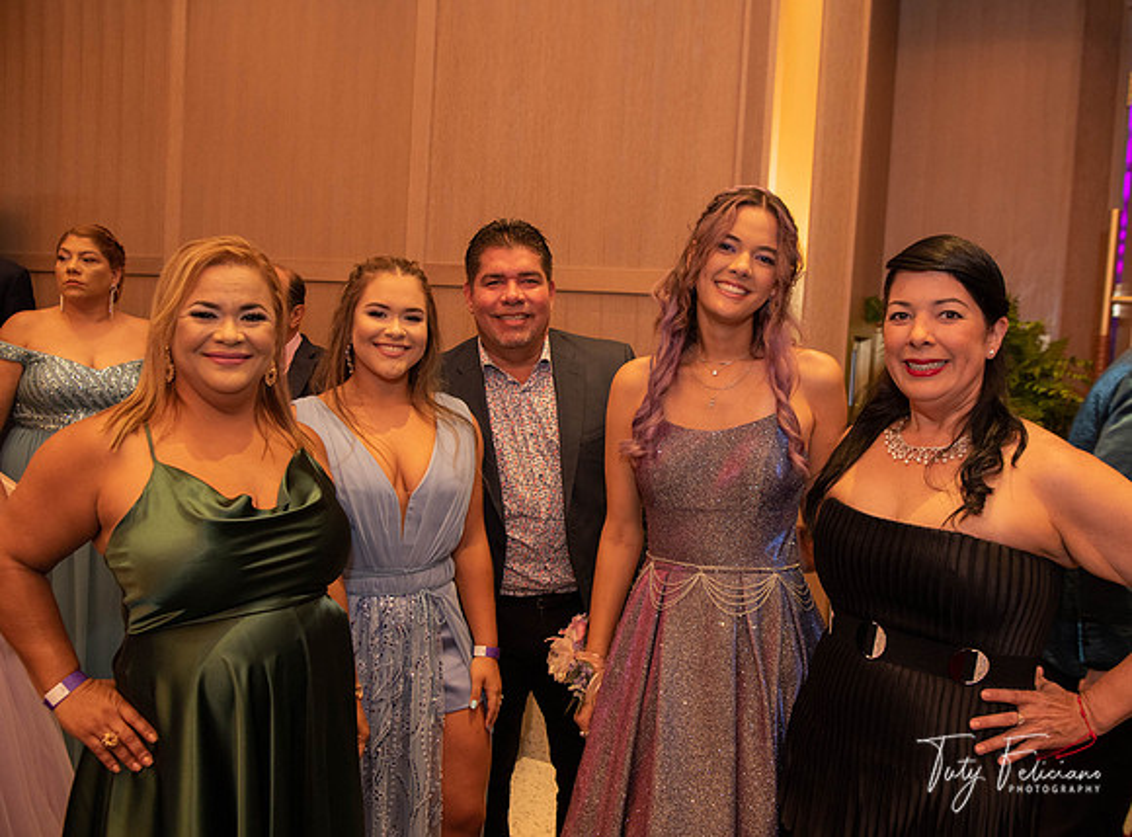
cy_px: 418
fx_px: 1006
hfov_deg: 58.7
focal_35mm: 31
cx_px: 596
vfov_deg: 45.2
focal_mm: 28
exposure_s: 1/60
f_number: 4.5
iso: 800
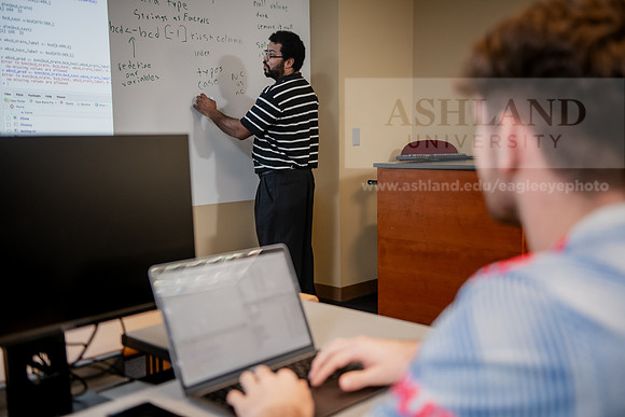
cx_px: 312
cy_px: 208
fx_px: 695
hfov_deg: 48.4
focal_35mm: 40
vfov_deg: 33.4
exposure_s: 1/200
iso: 800
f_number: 2.8
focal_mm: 40
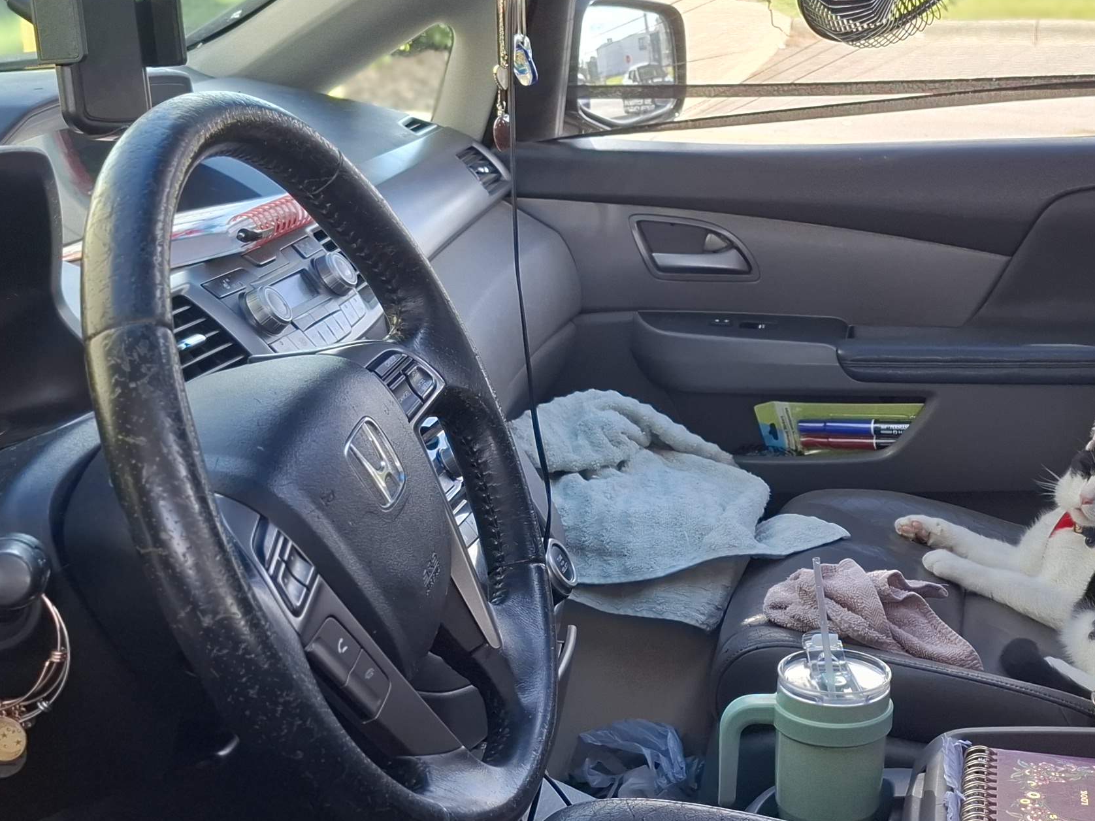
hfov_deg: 34.0
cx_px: 743
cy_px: 552
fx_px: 1771
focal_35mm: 56
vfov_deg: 26.0
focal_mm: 5.54
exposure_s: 1/209
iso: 50
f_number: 1.8
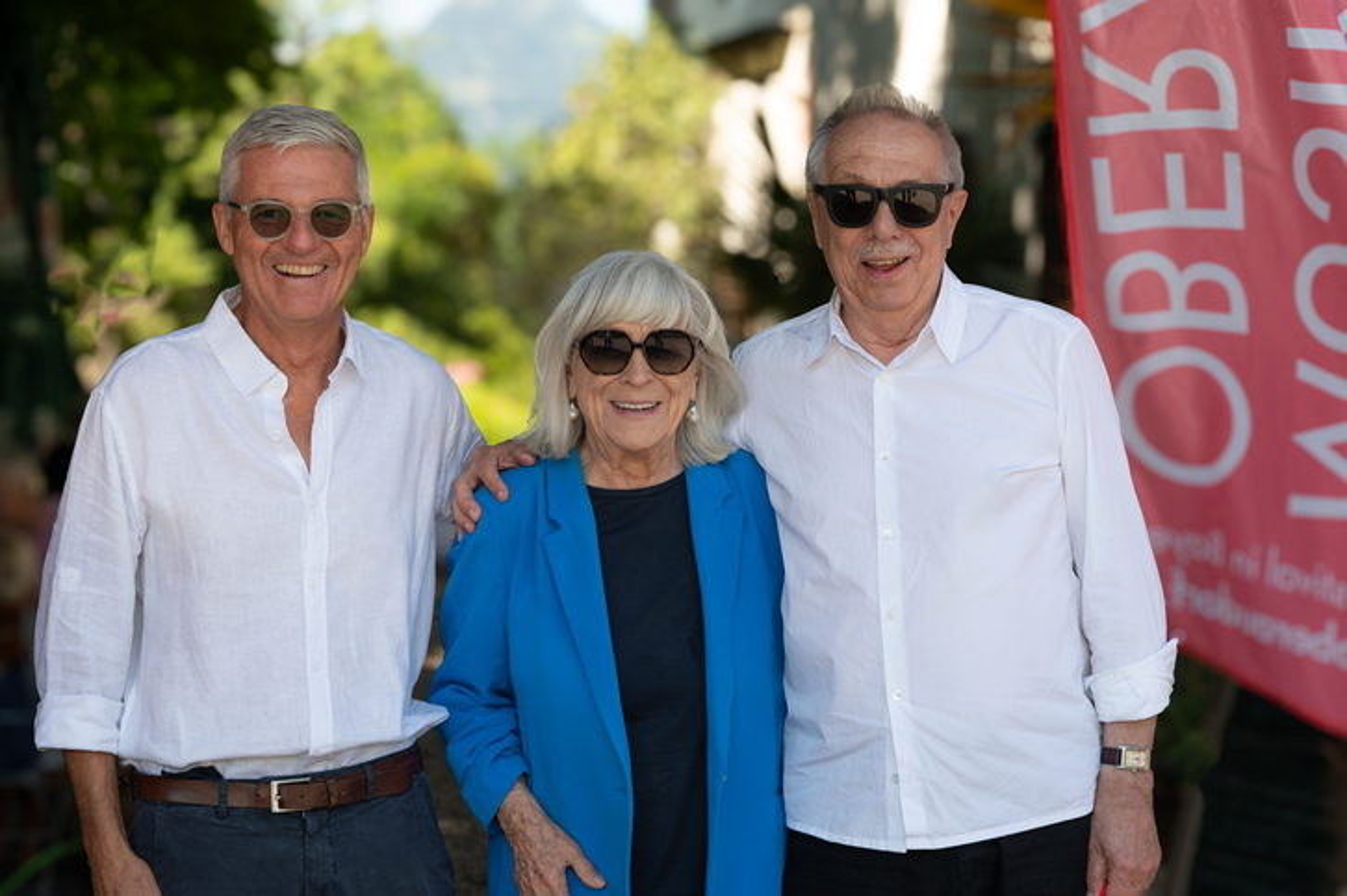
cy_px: 448
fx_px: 2281
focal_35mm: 61
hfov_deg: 32.9
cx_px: 674
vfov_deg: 22.2
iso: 100
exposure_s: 1/125
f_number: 6.3
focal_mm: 61
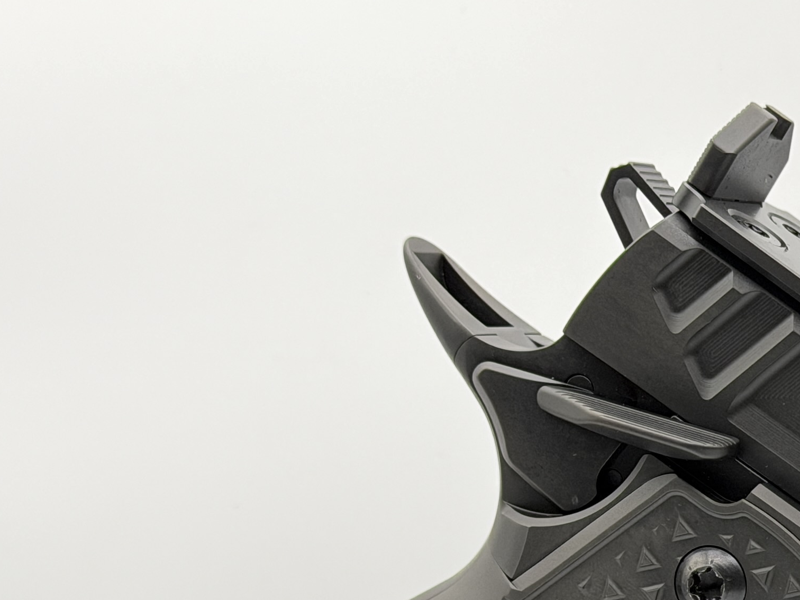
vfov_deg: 11.3
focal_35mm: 128
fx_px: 2958
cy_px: 734
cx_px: 1002
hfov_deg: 14.8
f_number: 1.78
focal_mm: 6.76
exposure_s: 1/527
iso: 64
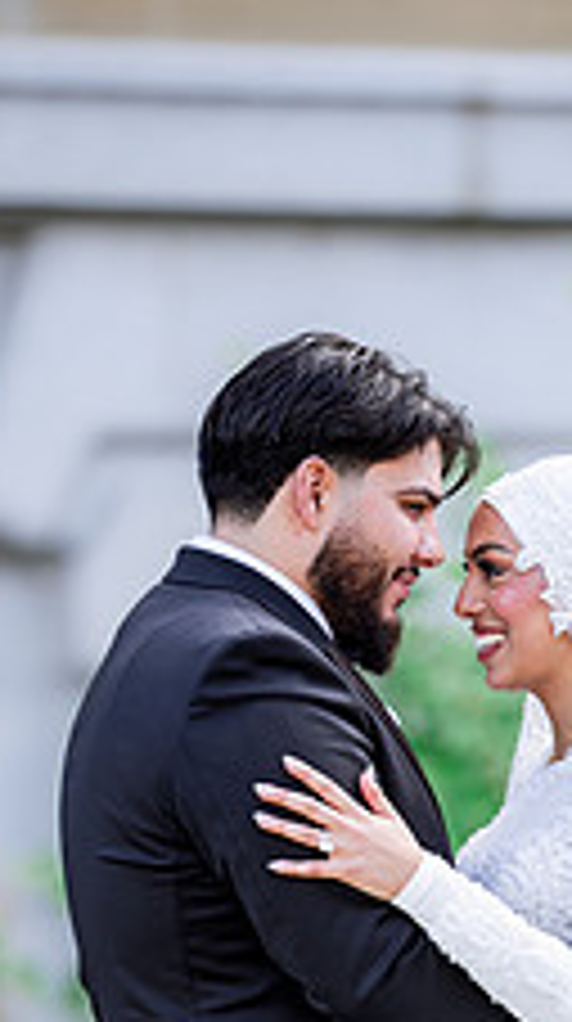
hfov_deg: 3.9
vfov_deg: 6.9
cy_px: 977
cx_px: 577
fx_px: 8447
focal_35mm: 312
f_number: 2
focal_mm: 150
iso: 100
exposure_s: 1/640
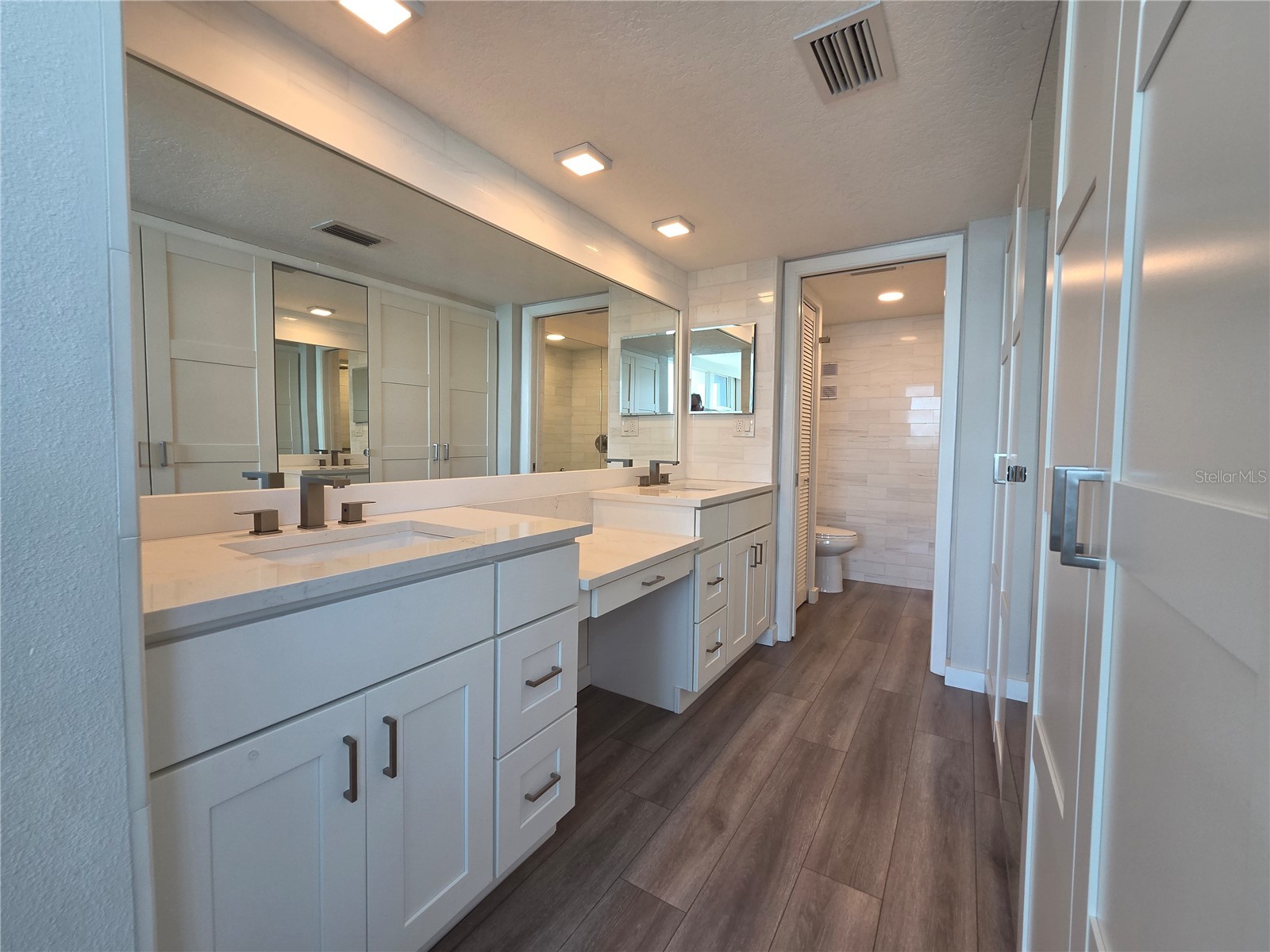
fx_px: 477
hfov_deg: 106.2
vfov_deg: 89.9
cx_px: 635
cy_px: 476
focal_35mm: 13
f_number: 2.2
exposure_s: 1/120
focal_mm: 2.2
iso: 125
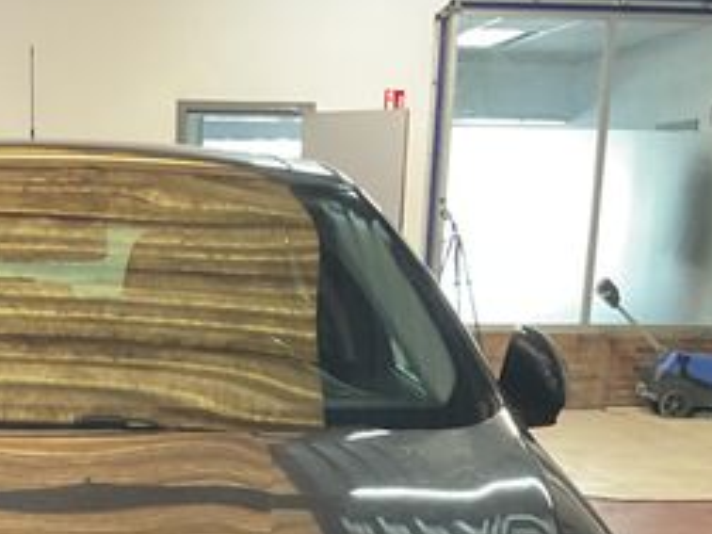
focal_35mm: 92
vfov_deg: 14.8
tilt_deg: -18.3
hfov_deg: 21.0
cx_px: 113
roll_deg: -1.5
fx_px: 1892
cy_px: 819
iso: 250
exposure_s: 1/50
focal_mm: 3
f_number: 1.8
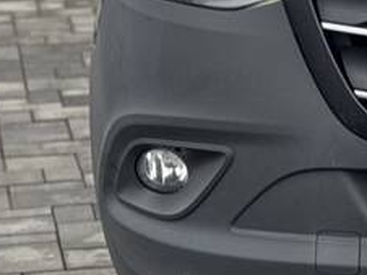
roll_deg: +0.8
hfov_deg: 7.6
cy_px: -182
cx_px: 641
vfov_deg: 5.7
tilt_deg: -6.8
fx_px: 2701
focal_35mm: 255
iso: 64
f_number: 1.78
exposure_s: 1/484
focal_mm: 6.76
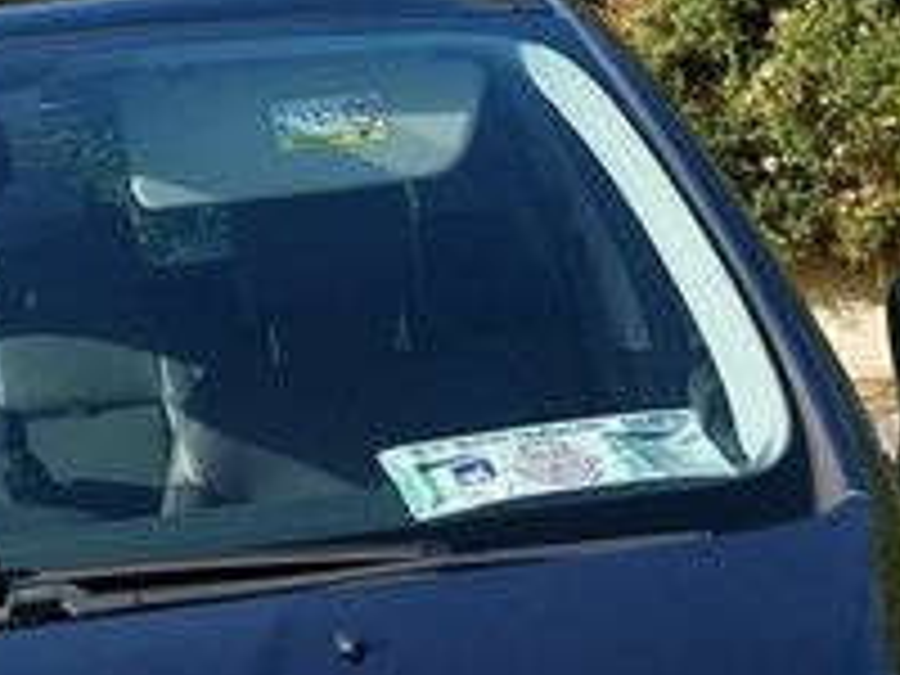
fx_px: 2028
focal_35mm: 78
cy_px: 572
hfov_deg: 22.2
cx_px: -302
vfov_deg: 18.7
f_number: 1.8
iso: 25
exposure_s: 1/395
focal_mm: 4
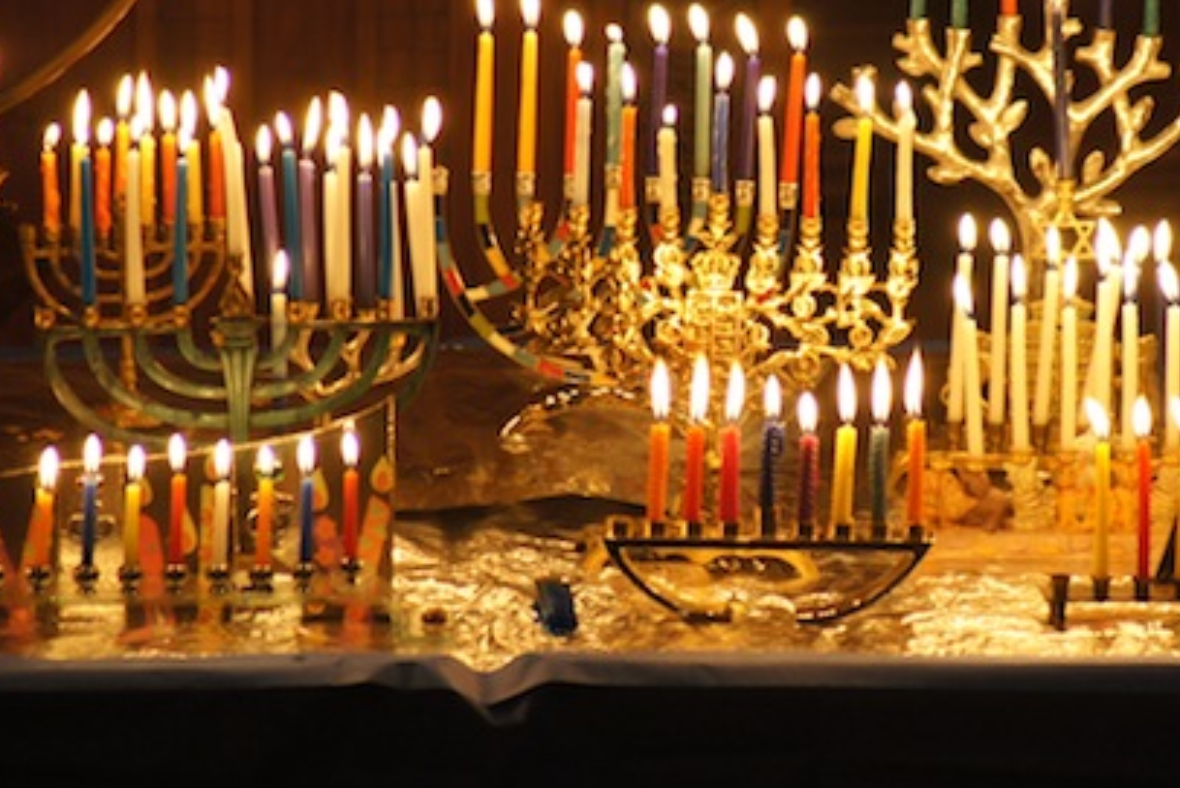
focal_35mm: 664
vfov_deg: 2.1
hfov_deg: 3.1
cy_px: 269
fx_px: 21771
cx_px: 831
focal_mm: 300
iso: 800
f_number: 5.6
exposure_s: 1/30
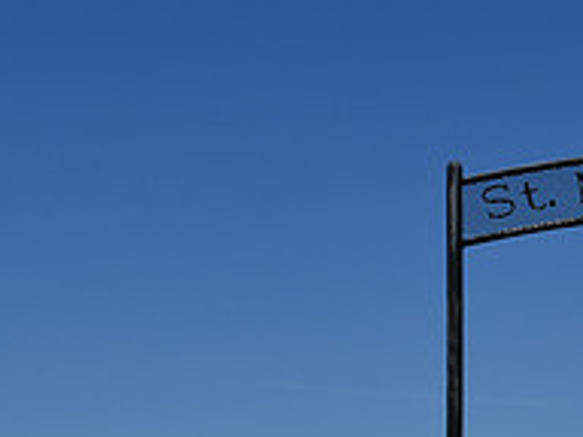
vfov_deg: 12.1
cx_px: 796
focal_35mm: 122
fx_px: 2055
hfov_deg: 15.3
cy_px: 247
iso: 100
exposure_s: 1/500
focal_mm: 28
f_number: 11
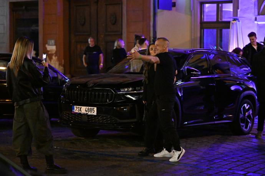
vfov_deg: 16.1
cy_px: 88
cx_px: 132
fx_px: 626
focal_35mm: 85
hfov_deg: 23.9
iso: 20000
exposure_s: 1/80
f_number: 2.8
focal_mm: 85
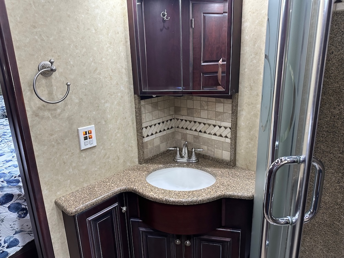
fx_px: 239
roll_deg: +2.1
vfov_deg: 56.8
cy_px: 129
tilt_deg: -15.6
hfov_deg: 71.6
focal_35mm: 24
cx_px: 172
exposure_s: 1/42
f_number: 1.78
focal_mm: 6.86
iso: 320
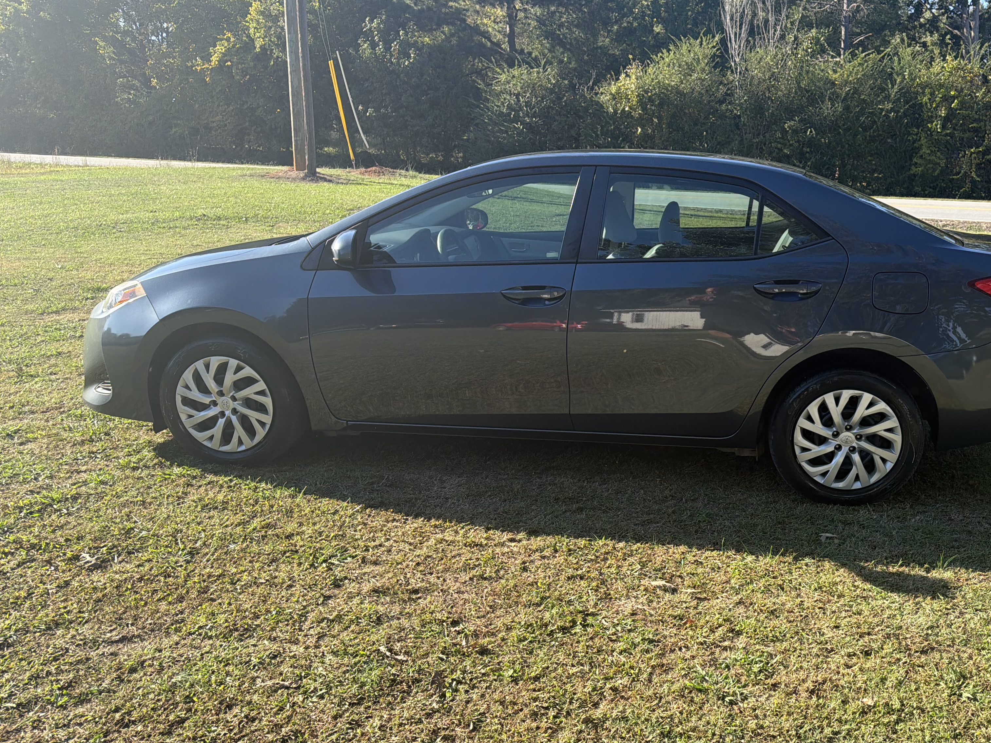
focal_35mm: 32
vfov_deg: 44.2
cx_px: 634
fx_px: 916
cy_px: 380
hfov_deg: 56.0
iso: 80
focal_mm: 6.76
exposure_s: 1/1314
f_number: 1.78
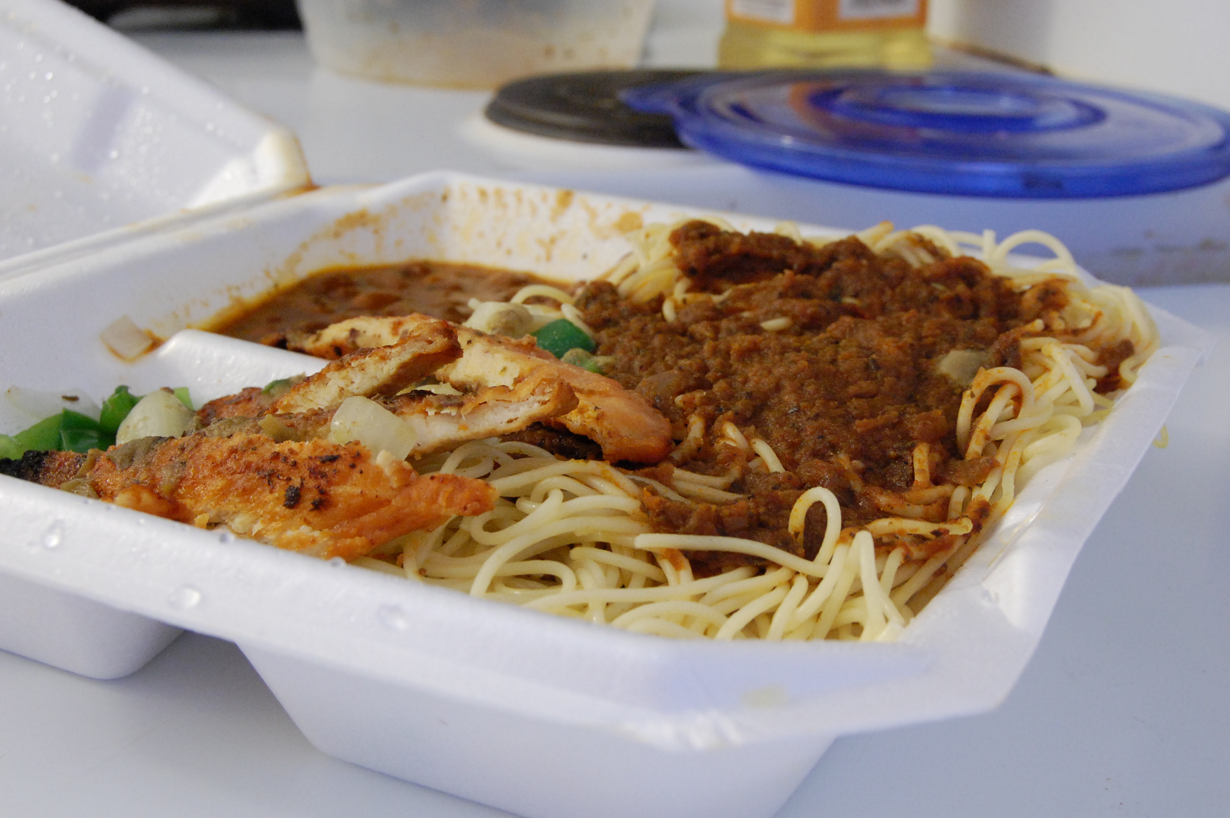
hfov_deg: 37.9
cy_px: 409
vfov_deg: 25.7
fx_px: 1792
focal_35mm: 52
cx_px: 615
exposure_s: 1/4
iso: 1600
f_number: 10
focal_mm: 35
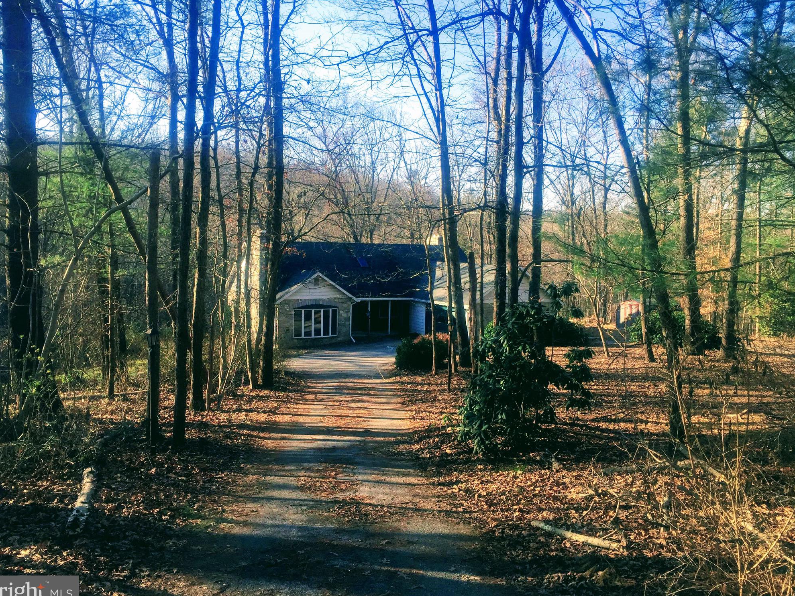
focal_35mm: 30
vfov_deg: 46.8
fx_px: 689
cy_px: 300
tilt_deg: -4.4
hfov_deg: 60.0
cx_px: 390
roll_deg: -1.8
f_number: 2.2
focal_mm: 4.15
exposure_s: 1/482
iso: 32
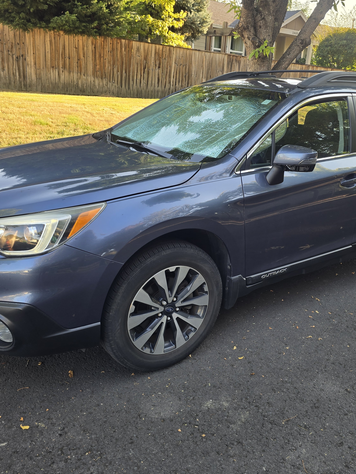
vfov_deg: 58.4
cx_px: 212
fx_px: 425
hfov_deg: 45.2
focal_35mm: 31
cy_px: 237
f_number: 1.7
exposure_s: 1/180
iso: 32
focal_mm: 6.3
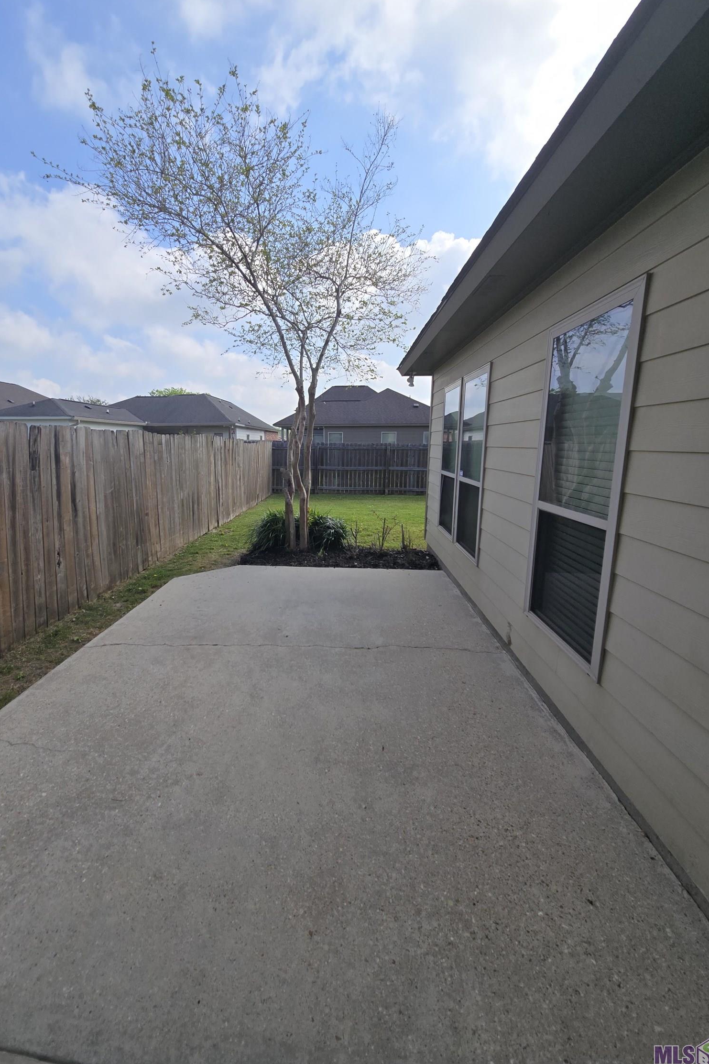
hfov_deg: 80.9
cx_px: 312
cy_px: 523
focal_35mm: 14
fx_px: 414
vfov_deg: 104.2
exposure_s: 1/2565
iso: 50
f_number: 2.2
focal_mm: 2.2
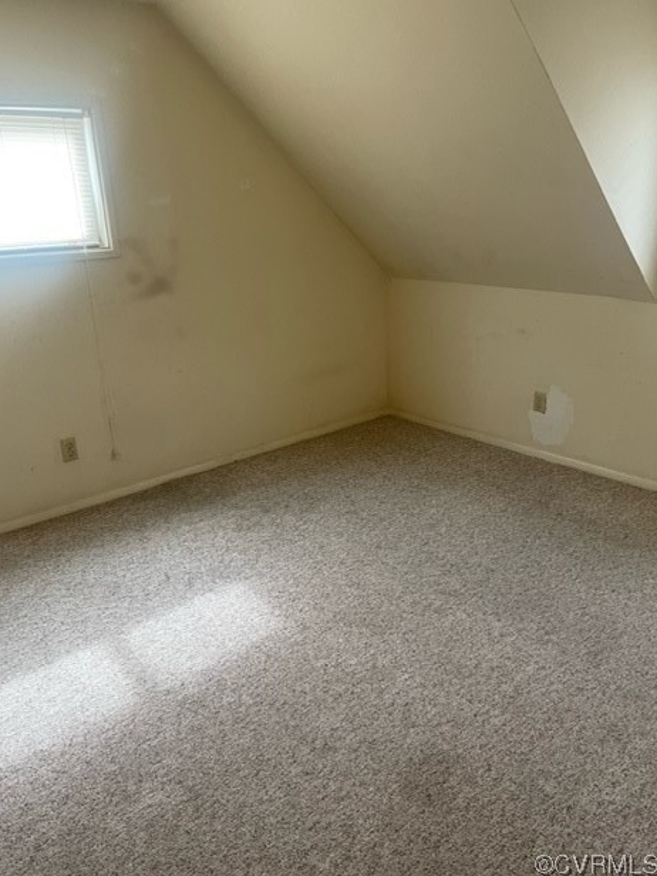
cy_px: 429
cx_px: 324
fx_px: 683
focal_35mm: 27
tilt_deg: -19.2
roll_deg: +4.0
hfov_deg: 51.4
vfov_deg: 65.3
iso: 125
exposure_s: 1/77
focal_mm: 5.1
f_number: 1.6
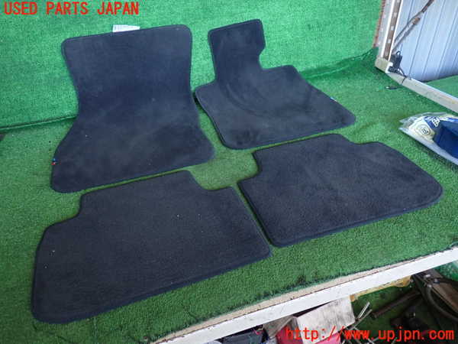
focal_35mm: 25
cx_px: 229
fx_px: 331
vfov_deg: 54.9
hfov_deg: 69.4
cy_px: 172
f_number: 2
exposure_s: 1/50
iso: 200
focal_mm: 4.5
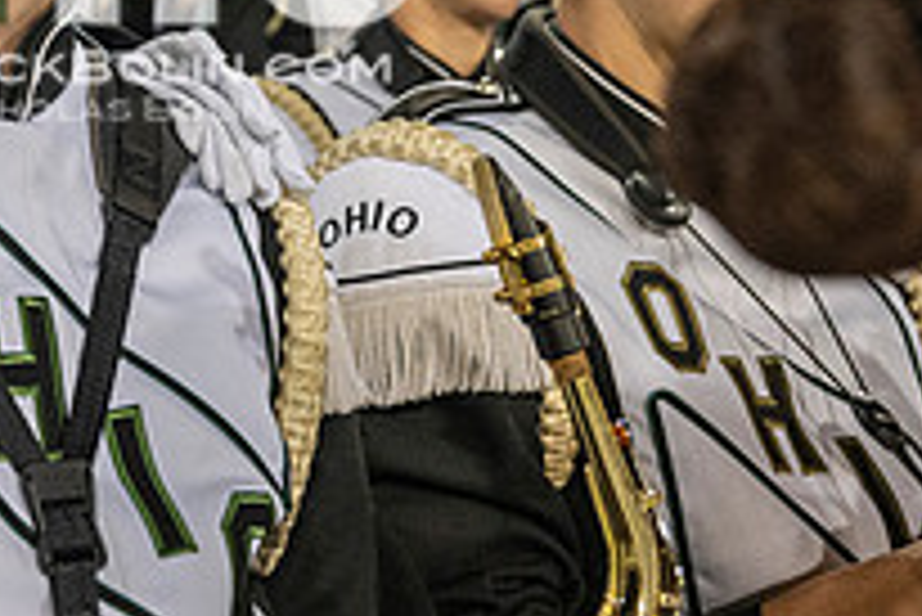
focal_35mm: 68
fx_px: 1743
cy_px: -92
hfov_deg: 28.4
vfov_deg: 19.1
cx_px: 81
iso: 2000
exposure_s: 1/500
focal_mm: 24
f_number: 3.2
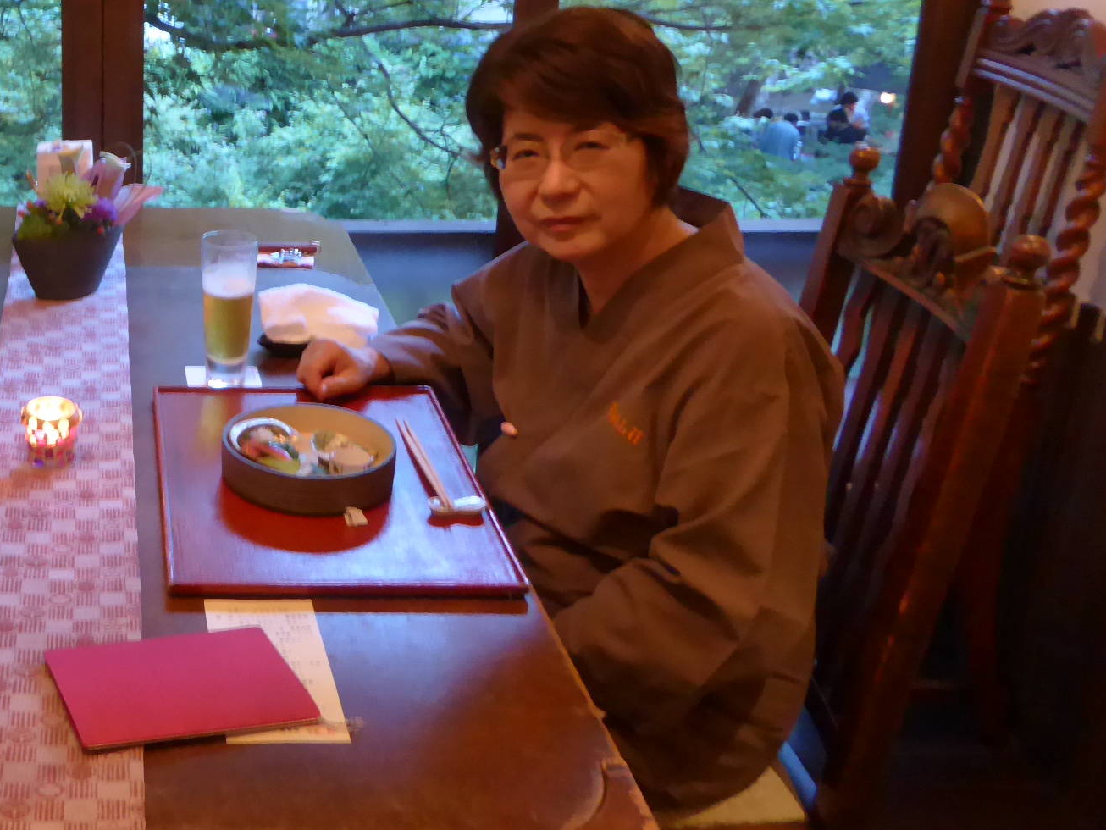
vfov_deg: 29.5
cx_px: 38
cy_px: 278
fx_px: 1566
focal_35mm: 49
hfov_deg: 35.7
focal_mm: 4.3
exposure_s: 1/6
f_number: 3.3
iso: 400
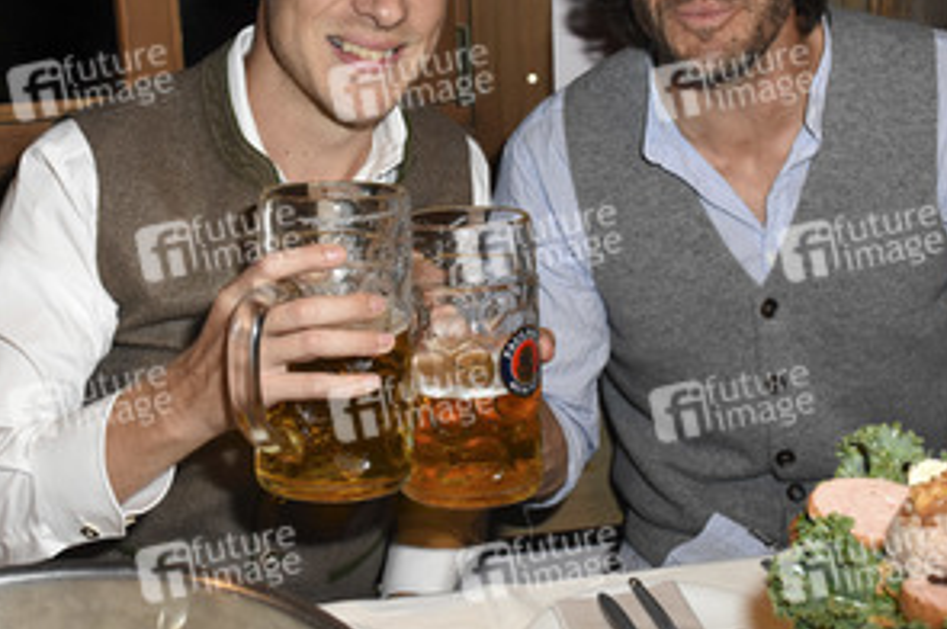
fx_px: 1445
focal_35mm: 55
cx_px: 454
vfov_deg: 24.3
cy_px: 164
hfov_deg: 36.3
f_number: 6.3
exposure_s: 1/160
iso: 1600
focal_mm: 24
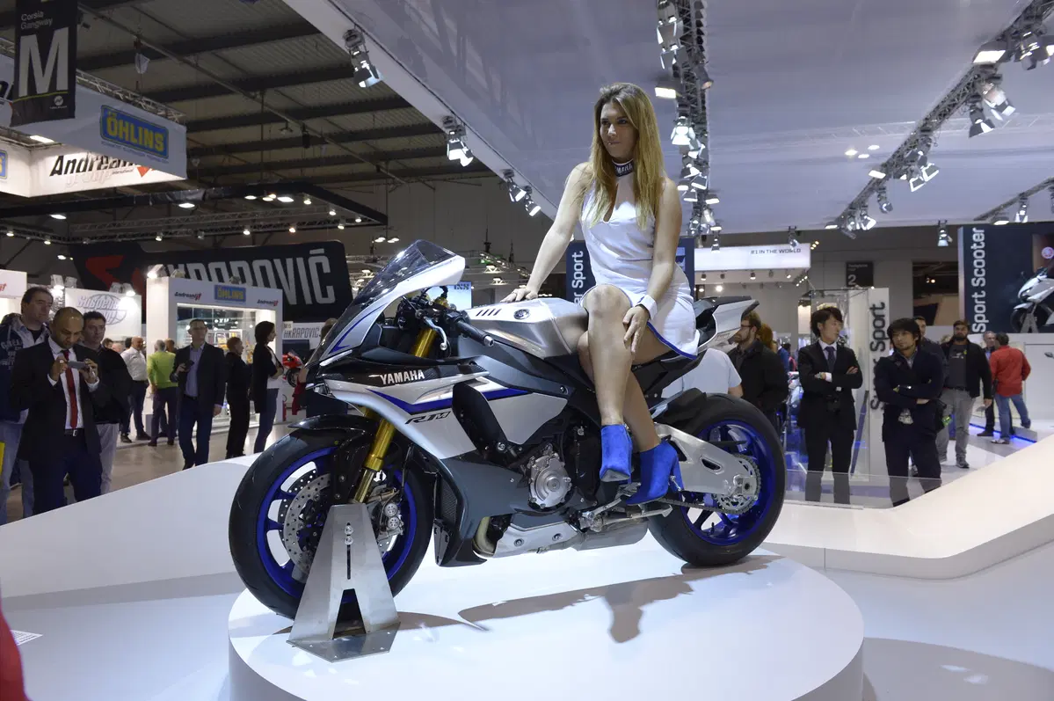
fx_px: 702
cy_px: 350
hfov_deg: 73.8
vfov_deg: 53.0
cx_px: 527
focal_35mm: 24
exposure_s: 1/160
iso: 1000
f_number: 6.3
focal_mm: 24
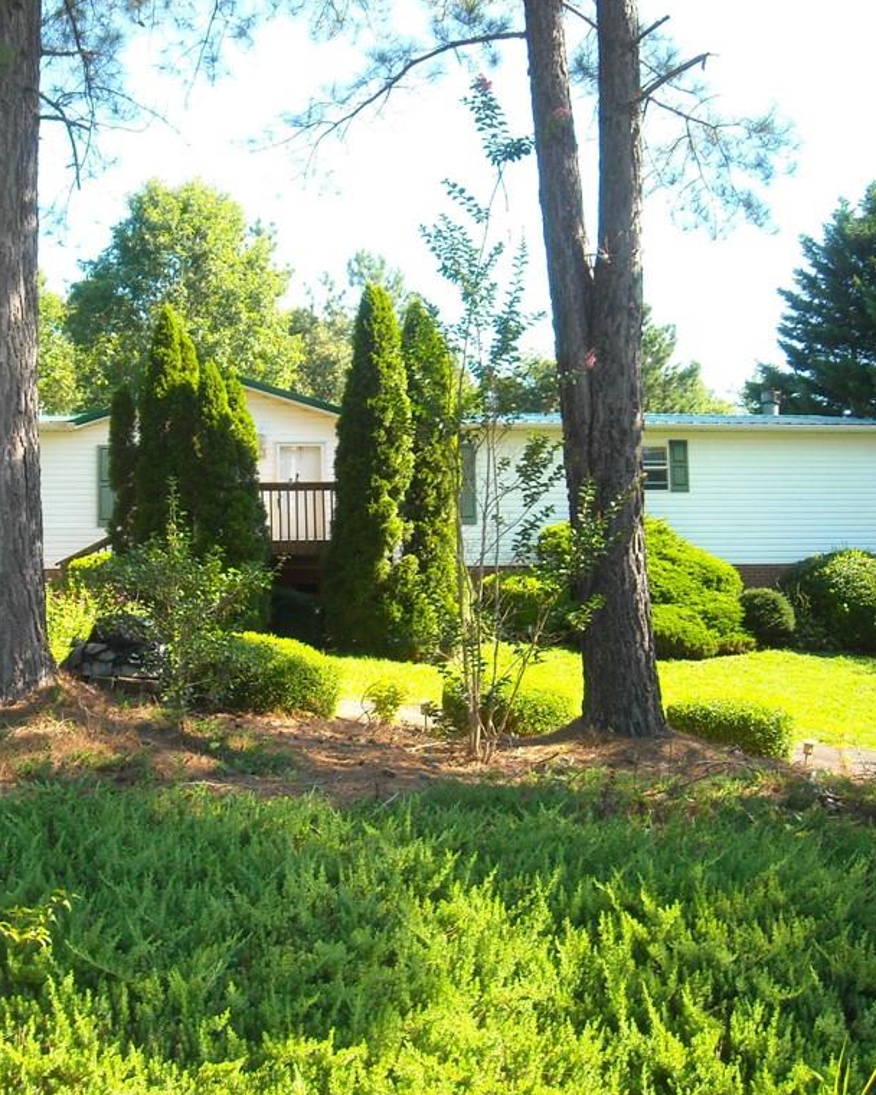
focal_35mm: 46
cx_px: 215
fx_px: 1491
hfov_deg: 32.1
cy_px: 548
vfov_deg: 40.3
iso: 113
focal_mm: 5.7
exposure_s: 1/250
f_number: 2.8
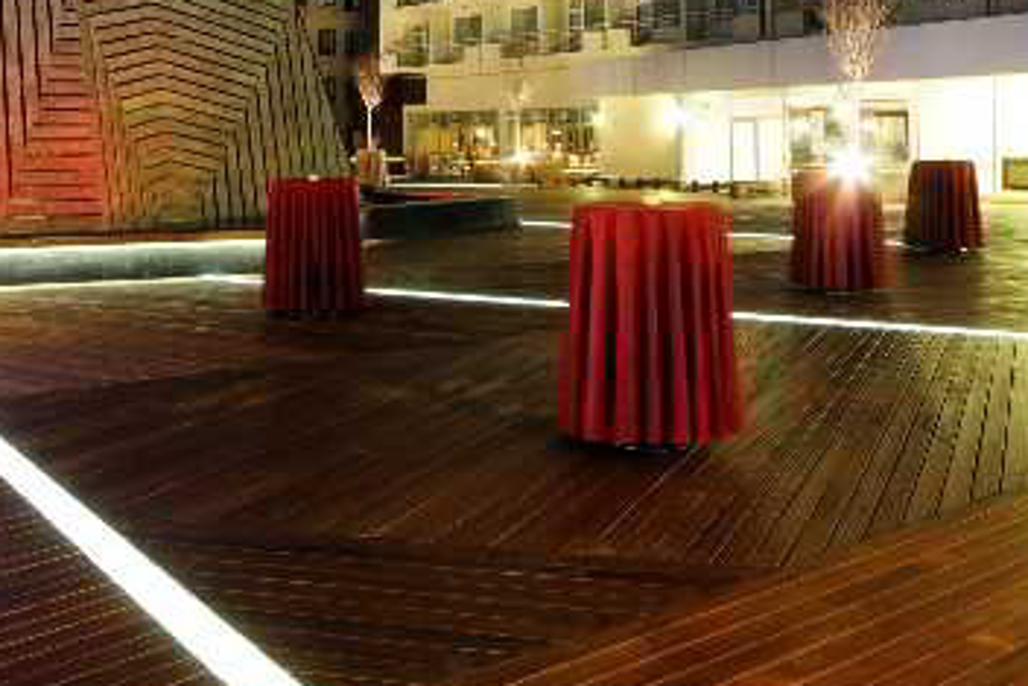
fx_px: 971
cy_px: 104
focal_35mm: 34
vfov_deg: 37.1
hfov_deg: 55.8
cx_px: 499
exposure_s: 5
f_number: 7.1
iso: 400
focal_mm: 10
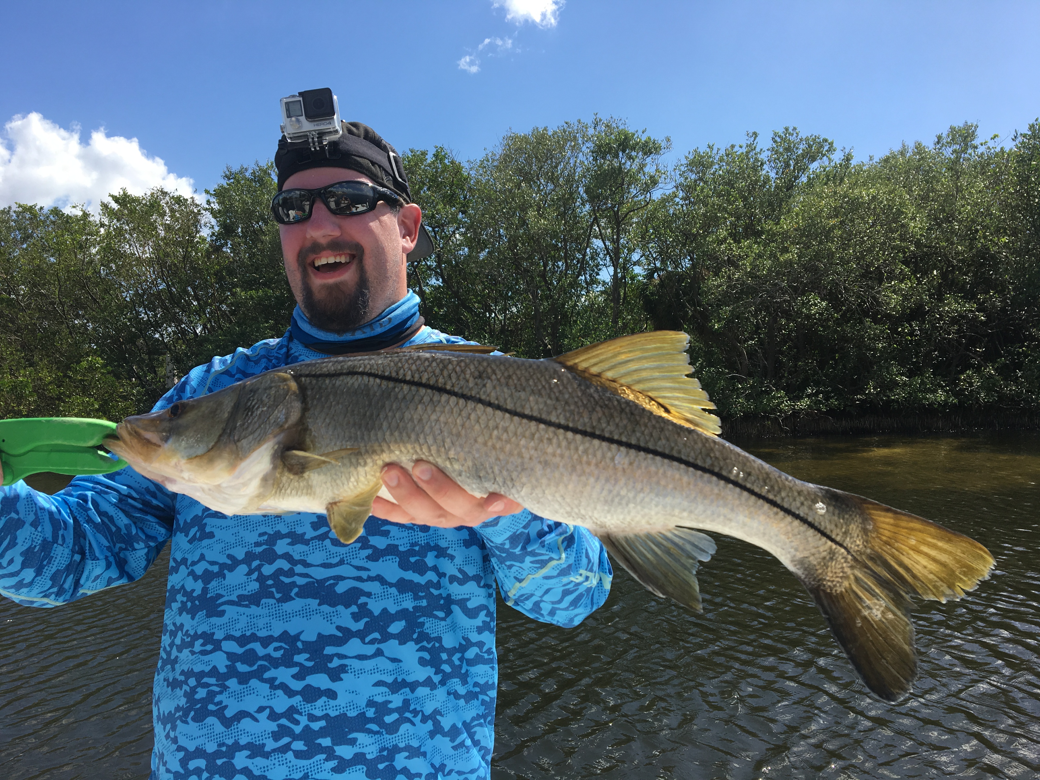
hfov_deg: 61.7
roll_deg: +2.1
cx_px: 520
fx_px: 871
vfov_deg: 48.2
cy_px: 390
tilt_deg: -1.0
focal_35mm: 29
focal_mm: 4.15
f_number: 2.2
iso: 25
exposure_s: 1/1350
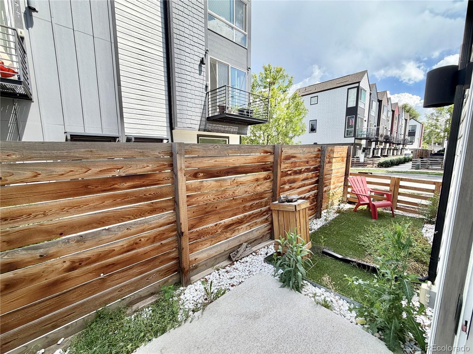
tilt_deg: -5.8
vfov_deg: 85.7
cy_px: 177
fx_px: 191
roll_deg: -0.4
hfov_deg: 102.1
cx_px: 236
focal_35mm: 14
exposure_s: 1/625
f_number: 2.2
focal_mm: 2.22
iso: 40
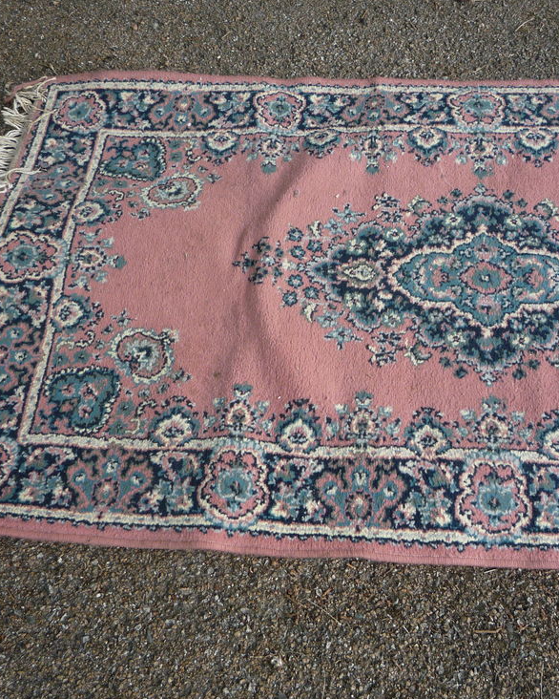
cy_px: 350
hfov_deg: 37.2
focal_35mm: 40
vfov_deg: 45.8
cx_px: 341
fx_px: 827
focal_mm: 5.2
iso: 100
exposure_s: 1/100
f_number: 3.5
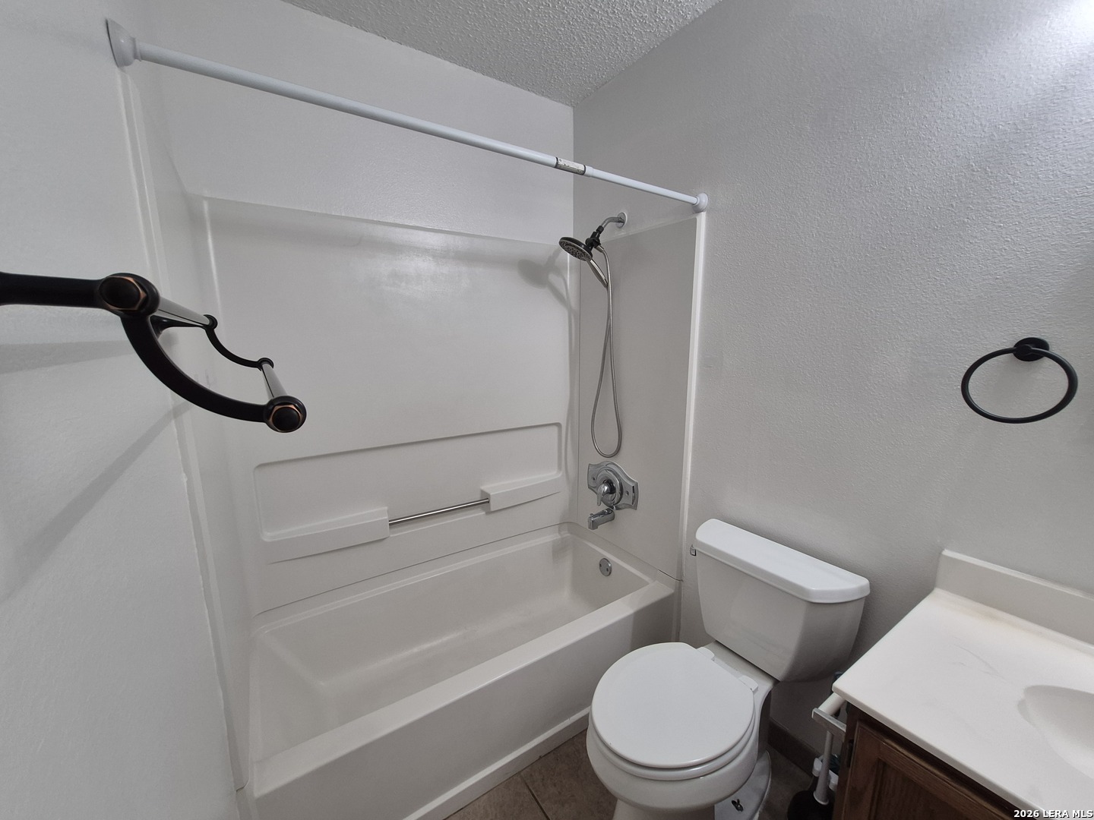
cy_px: 410
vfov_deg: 89.9
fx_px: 411
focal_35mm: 13
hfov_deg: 106.2
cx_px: 547
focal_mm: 1.74
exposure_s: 1/60
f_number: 2.2
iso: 80
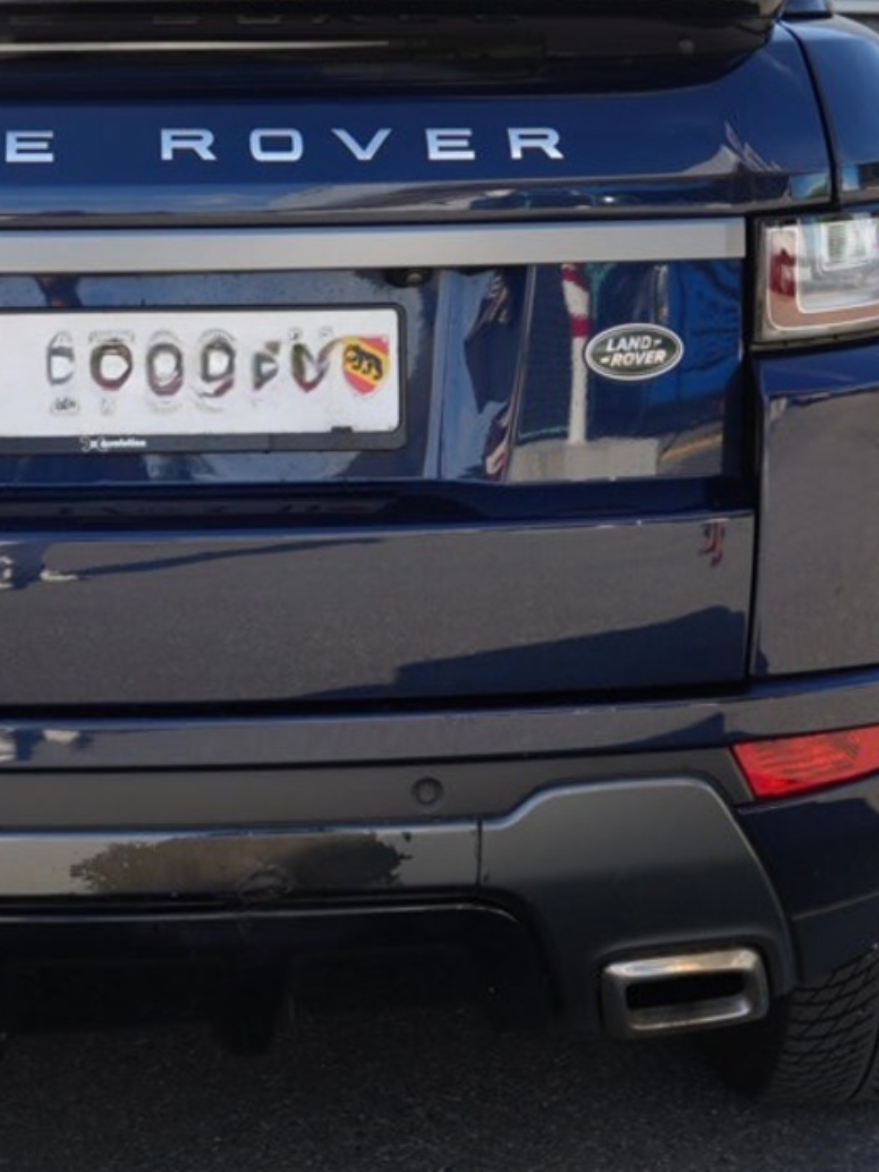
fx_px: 3115
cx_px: 120
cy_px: 386
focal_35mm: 92
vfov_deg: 21.2
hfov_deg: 15.9
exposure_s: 1/250
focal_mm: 22
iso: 100
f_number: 4
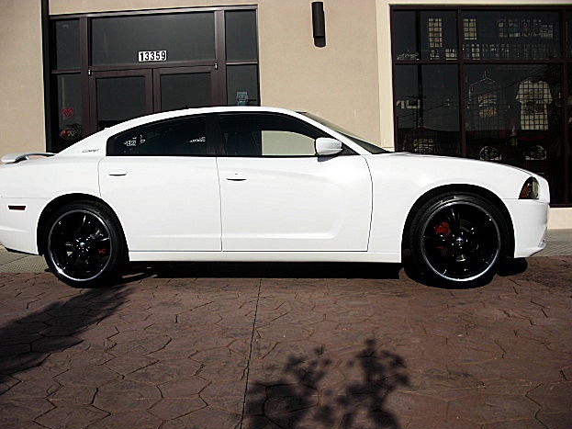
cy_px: 220
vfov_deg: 38.7
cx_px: 279
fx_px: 611
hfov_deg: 50.1
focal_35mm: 37
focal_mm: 6.3
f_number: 7.9
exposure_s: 1/250
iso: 50
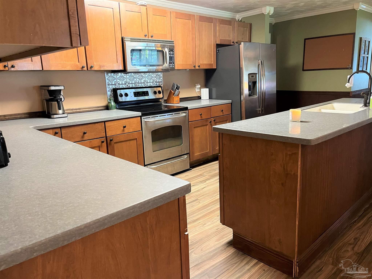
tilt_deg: -13.9
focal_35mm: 26
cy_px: 140
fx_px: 279
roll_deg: +1.9
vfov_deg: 53.1
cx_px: 186
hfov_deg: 67.3
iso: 400
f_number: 1.6
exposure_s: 1/60
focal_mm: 5.1
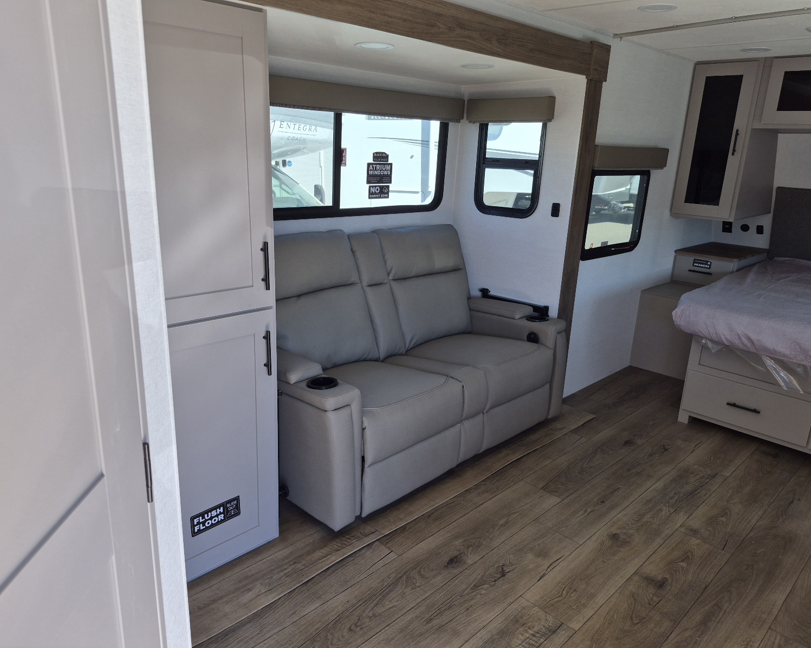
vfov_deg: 58.8
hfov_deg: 70.3
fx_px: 576
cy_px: 324
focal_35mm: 24
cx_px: 395
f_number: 1.8
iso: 32
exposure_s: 1/182
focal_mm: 5.4
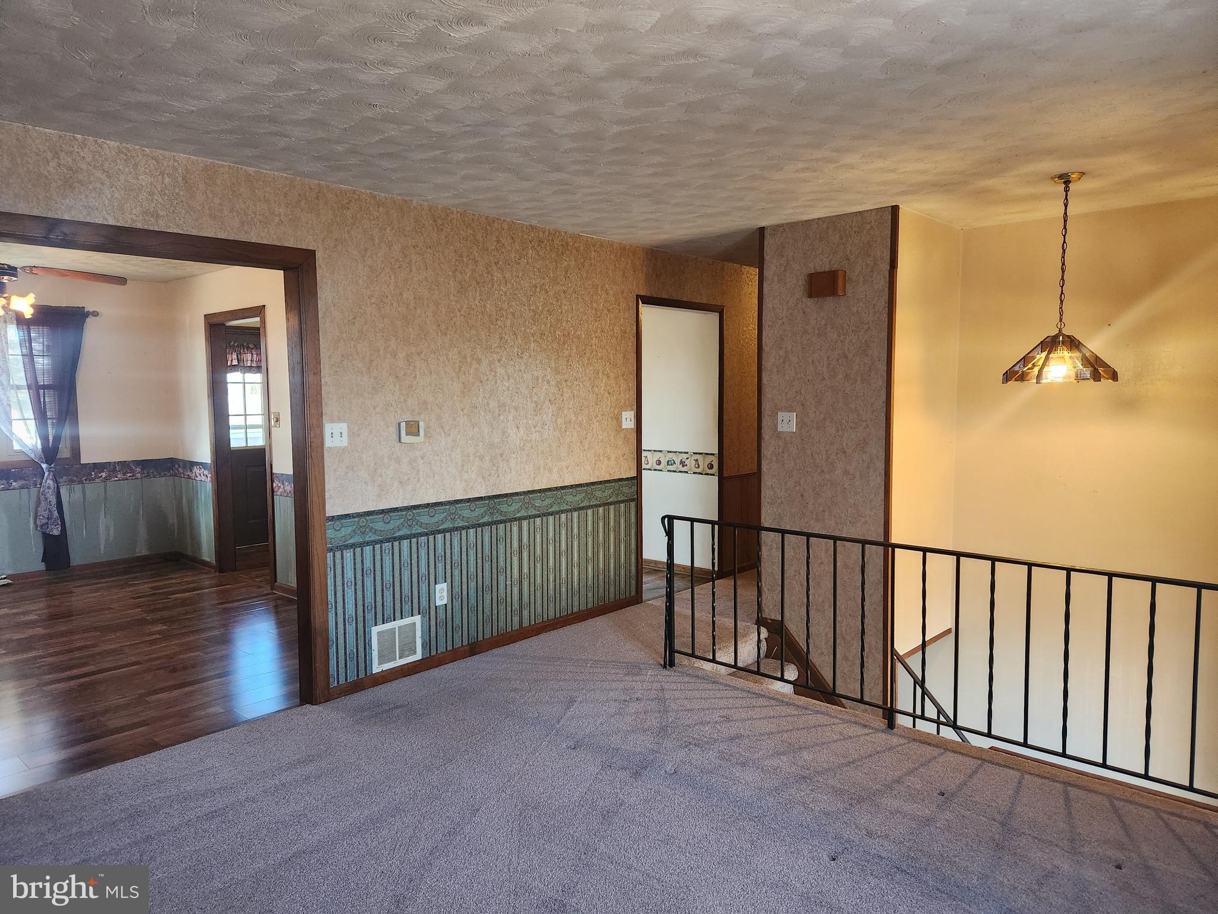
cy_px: 457
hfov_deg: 73.9
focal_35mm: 23
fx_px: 809
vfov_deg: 58.9
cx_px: 609
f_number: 1.8
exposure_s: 1/120
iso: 800
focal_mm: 5.4
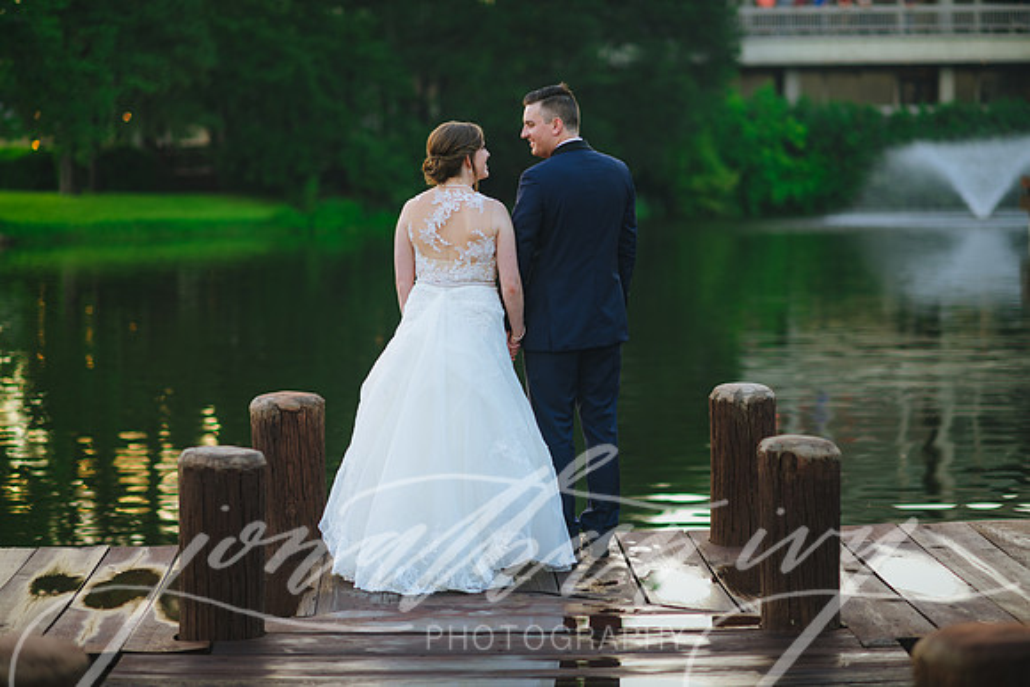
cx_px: 515
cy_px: 344
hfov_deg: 23.9
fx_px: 2432
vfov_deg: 16.1
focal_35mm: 85
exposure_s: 1/250
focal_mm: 85
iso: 100
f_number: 2
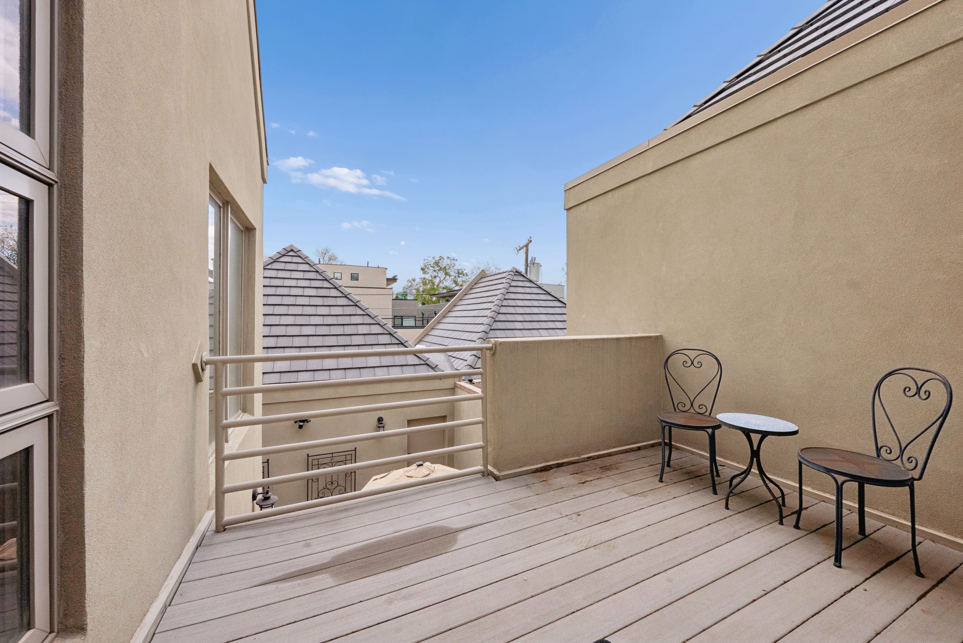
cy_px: 322
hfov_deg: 108.3
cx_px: 482
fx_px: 348
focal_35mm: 13
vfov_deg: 85.5
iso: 800
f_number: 9
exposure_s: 1/400
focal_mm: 13
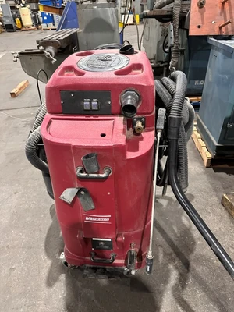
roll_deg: +1.5
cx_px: 117
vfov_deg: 71.6
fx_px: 216
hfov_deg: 56.8
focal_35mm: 24
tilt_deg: -32.8
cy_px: 156
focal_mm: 6.86
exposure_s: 1/60
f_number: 1.78
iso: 640
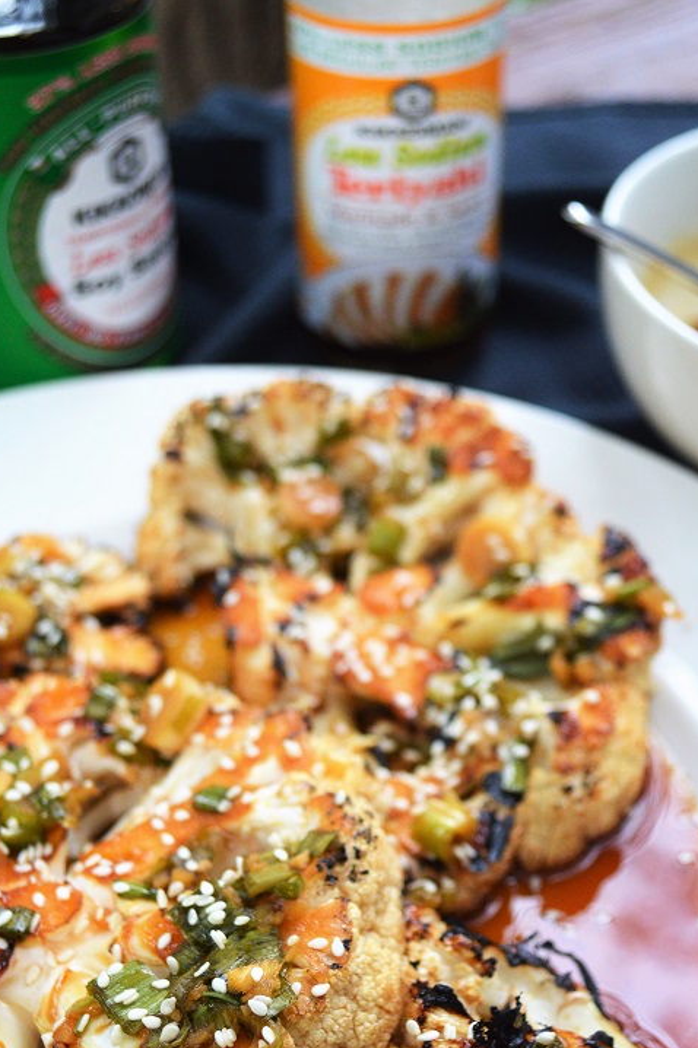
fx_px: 1590
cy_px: 633
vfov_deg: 36.3
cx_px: 371
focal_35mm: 55
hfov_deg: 24.8
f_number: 4.5
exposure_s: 1/500
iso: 1000
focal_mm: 29
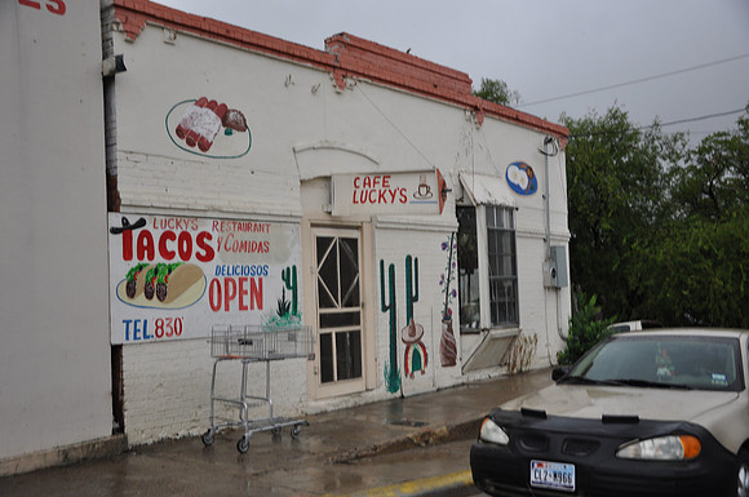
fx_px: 779
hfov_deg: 51.3
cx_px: 374
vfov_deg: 35.4
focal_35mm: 38
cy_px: 248
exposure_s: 1/80
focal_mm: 25
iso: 400
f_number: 4
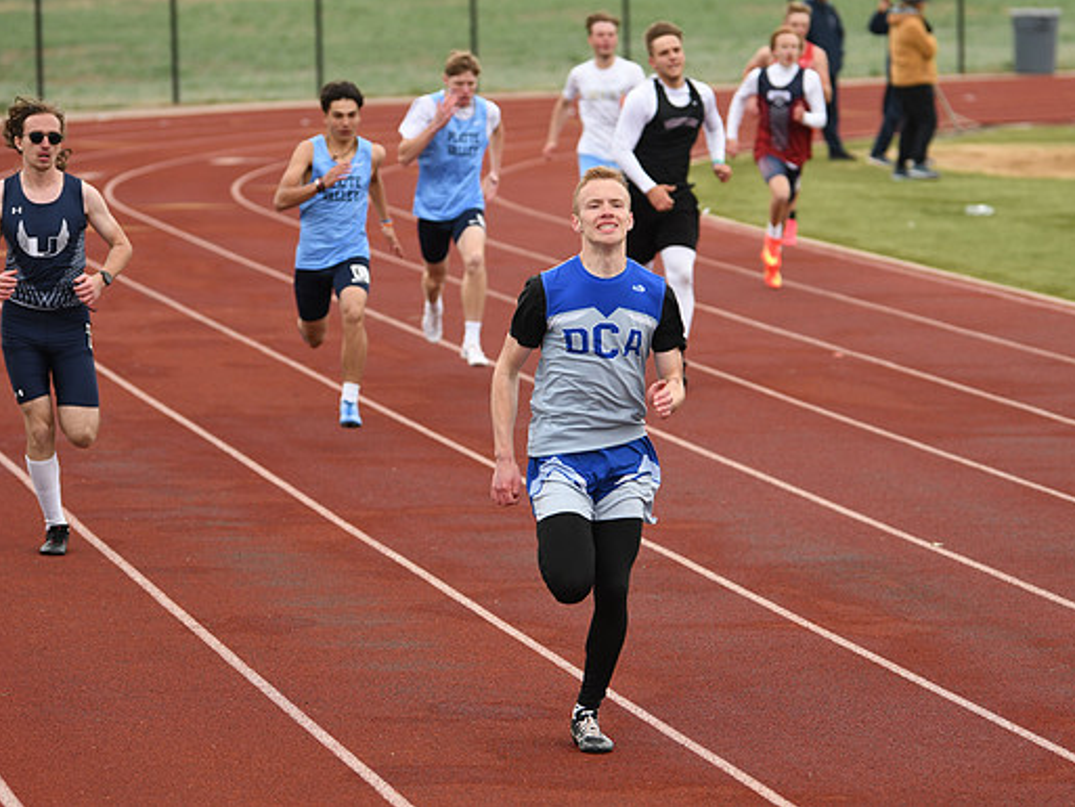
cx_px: 589
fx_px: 6585
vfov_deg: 7.0
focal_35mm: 212
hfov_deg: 9.3
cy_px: 404
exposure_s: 1/1600
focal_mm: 130
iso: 320
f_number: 2.8
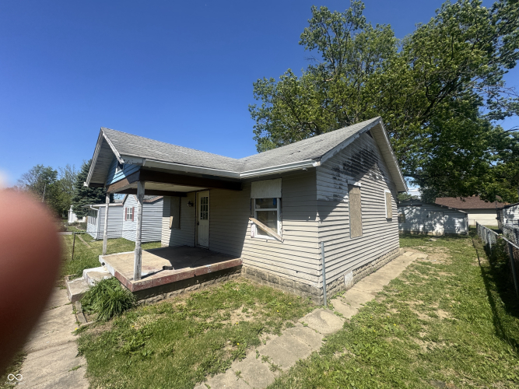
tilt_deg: +3.1
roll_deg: +0.7
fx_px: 210
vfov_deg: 85.7
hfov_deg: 102.1
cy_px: 194
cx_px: 260
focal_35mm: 14
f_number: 2.2
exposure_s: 1/1927
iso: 50
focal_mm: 2.22
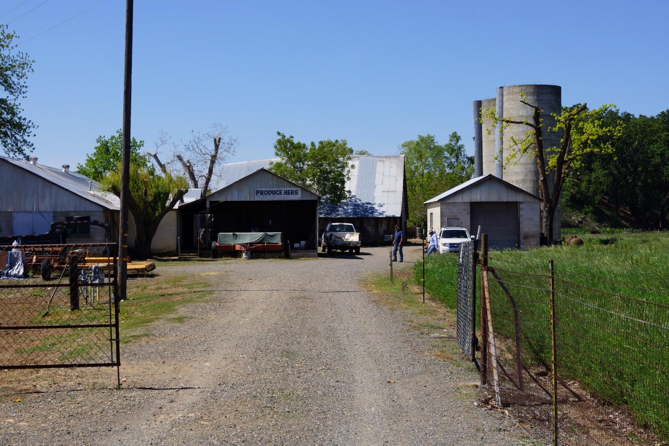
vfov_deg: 20.2
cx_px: 334
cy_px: 223
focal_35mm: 68
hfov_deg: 29.9
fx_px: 1254
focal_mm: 45
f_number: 13
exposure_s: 1/160
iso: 100
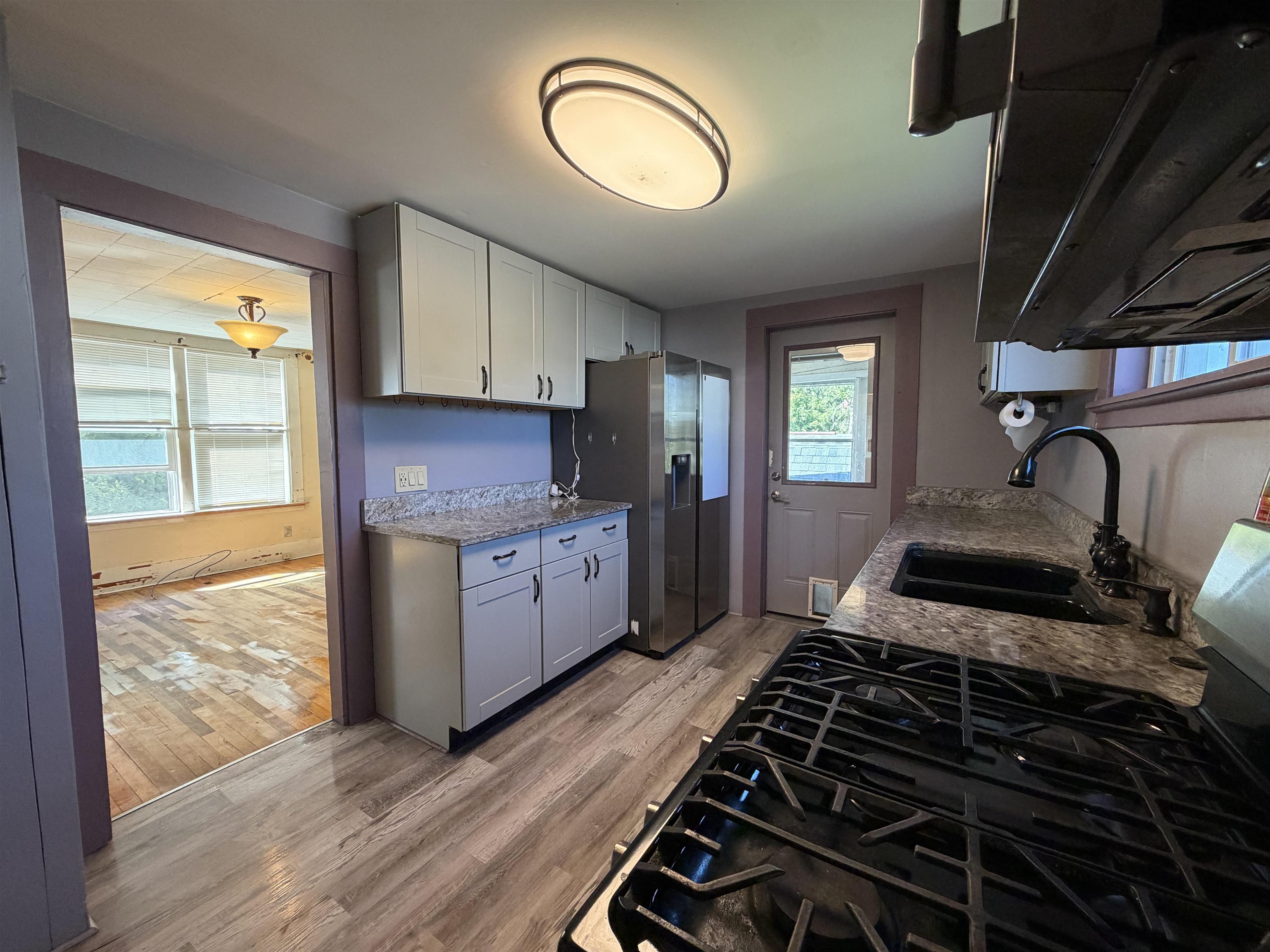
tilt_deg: -3.7
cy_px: 476
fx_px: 514
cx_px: 635
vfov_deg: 85.7
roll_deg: +0.5
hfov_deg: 102.1
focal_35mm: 14
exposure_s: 1/60
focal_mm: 2.22
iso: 200
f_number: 2.2
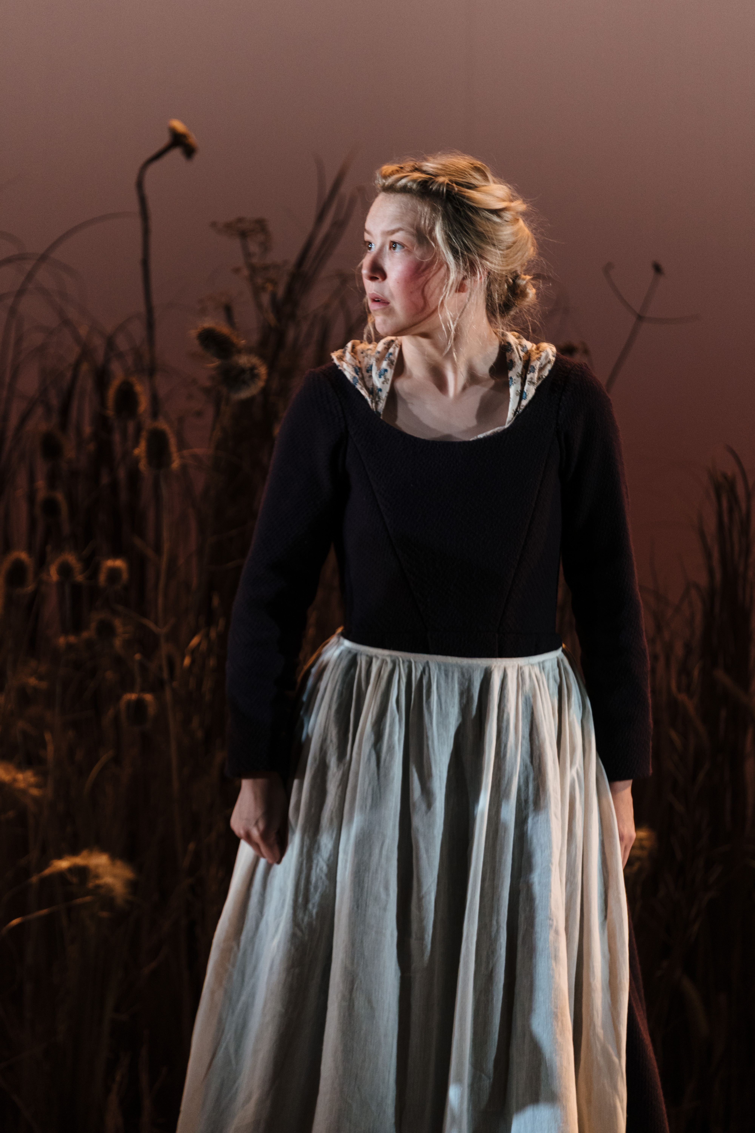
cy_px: 566
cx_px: 378
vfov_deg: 10.3
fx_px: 6291
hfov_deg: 6.9
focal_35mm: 200
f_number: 3.5
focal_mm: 200
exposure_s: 1/125
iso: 2000
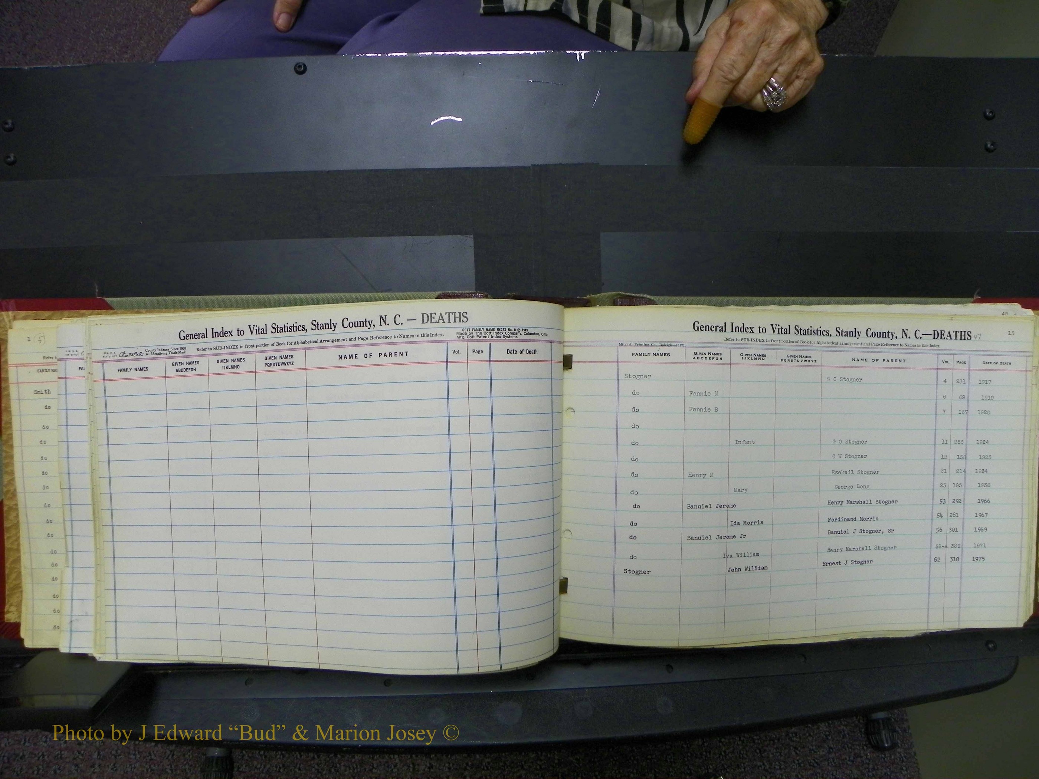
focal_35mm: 26
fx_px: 780
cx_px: 520
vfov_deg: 53.1
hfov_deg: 67.3
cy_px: 390
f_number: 2.8
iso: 100
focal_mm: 4.6
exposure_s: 1/30
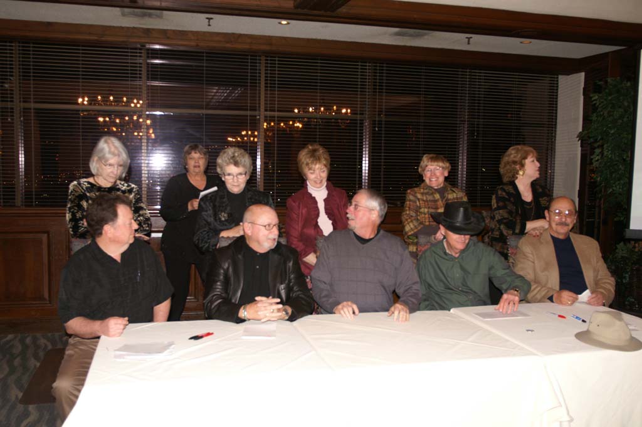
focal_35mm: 33
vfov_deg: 39.9
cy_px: 214
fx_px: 588
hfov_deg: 57.3
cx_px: 321
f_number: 3.5
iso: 200
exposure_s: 1/60
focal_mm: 22
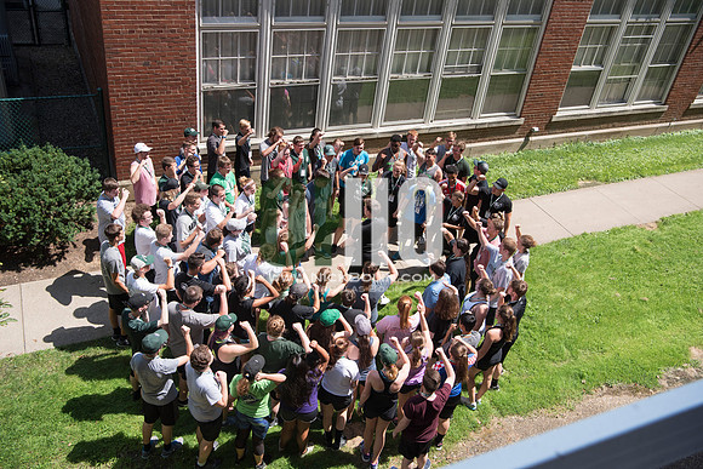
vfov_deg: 38.9
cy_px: 234
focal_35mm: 34
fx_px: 664
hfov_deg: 55.8
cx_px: 352
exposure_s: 1/2500
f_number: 5
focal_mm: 34
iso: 640
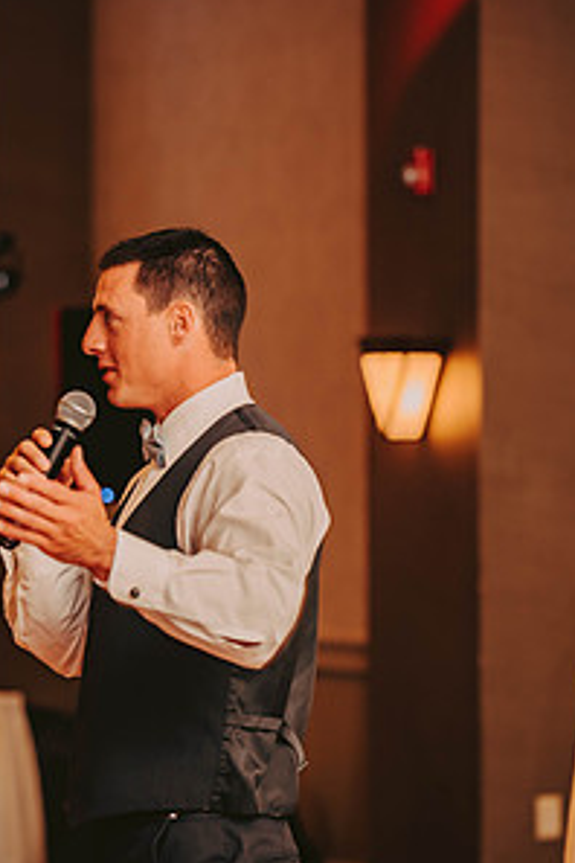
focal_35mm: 182
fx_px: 4360
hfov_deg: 7.5
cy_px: 500
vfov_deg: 11.3
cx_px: 168
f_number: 2.8
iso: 800
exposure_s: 1/60
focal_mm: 120
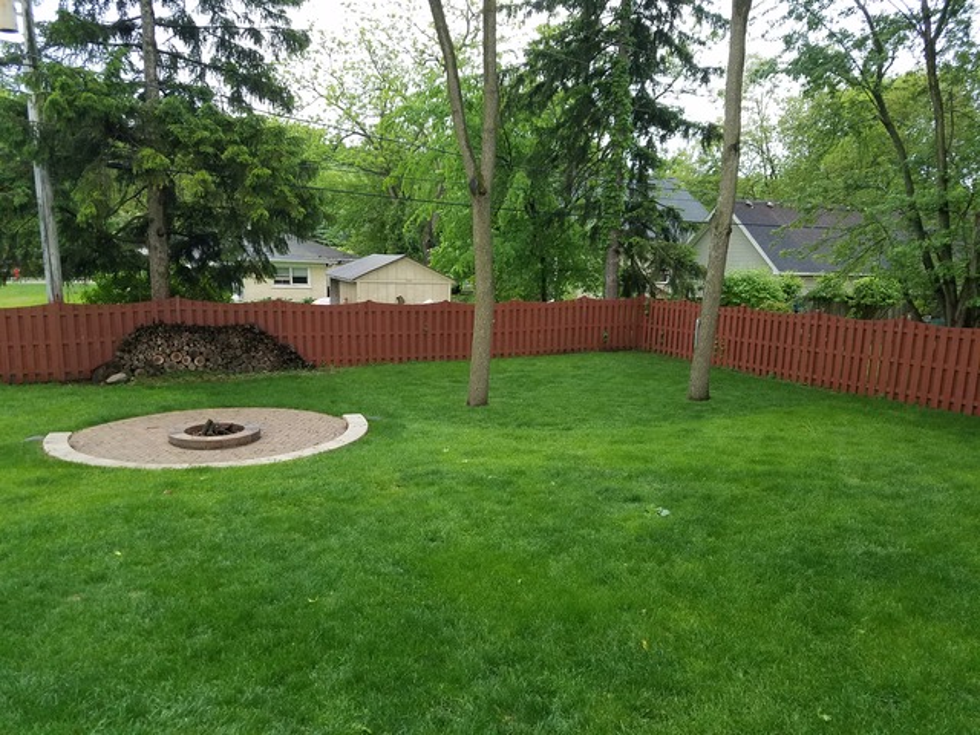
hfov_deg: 67.3
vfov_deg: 53.1
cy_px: 368
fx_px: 736
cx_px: 490
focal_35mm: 26
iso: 200
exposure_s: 1/24
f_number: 1.7
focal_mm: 4.2
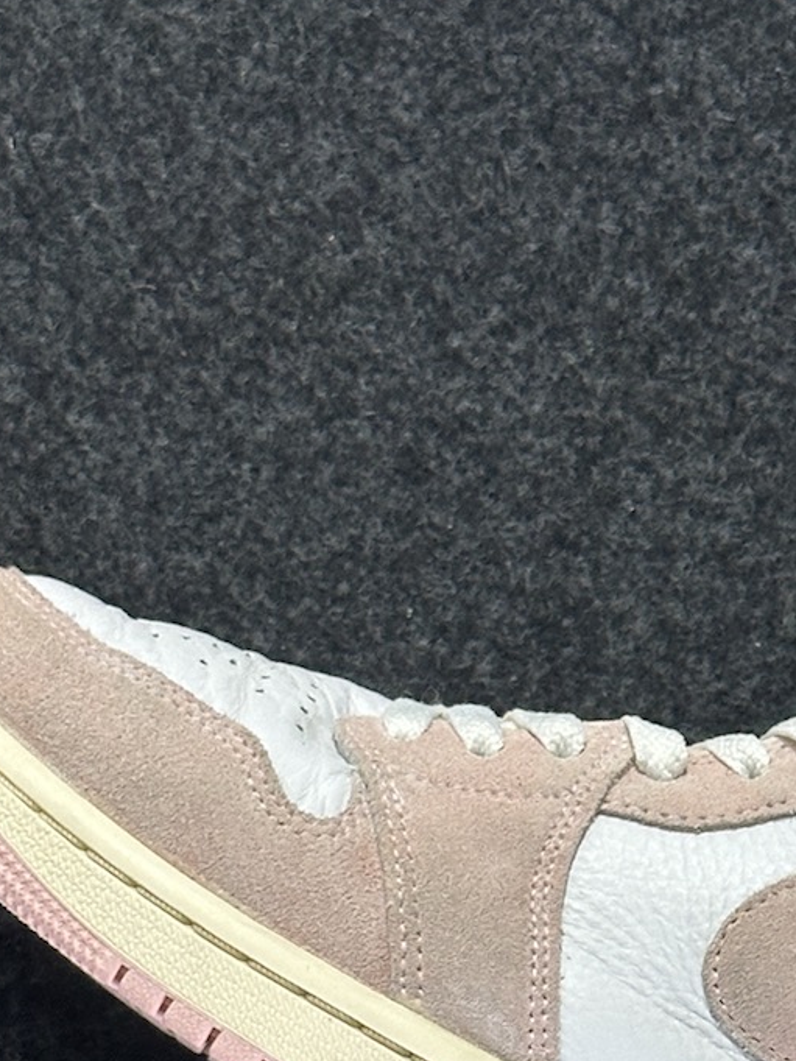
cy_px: 1511
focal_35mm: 141
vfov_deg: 13.3
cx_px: 699
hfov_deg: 10.5
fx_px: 4322
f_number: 1.78
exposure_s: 1/50
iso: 160
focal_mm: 6.86
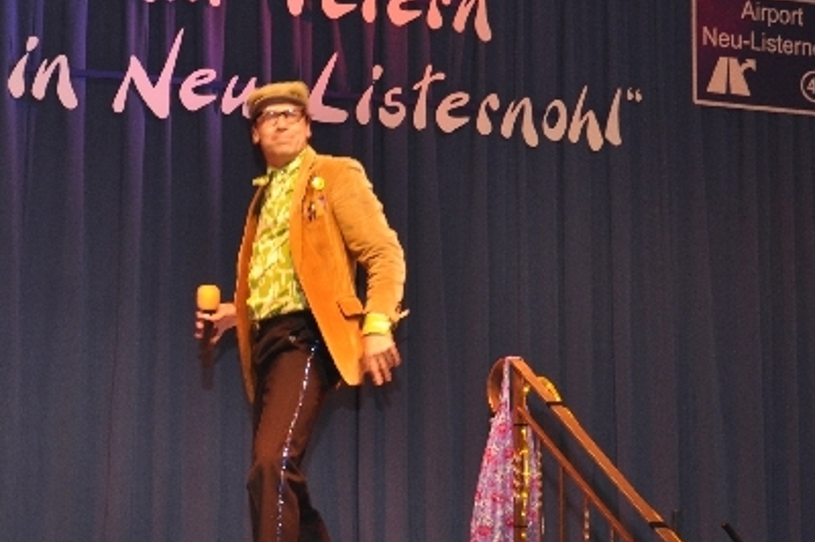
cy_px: 227
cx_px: 293
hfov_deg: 19.4
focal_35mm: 105
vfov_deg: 13.0
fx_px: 2375
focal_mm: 35
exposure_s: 1/60
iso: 400
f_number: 5
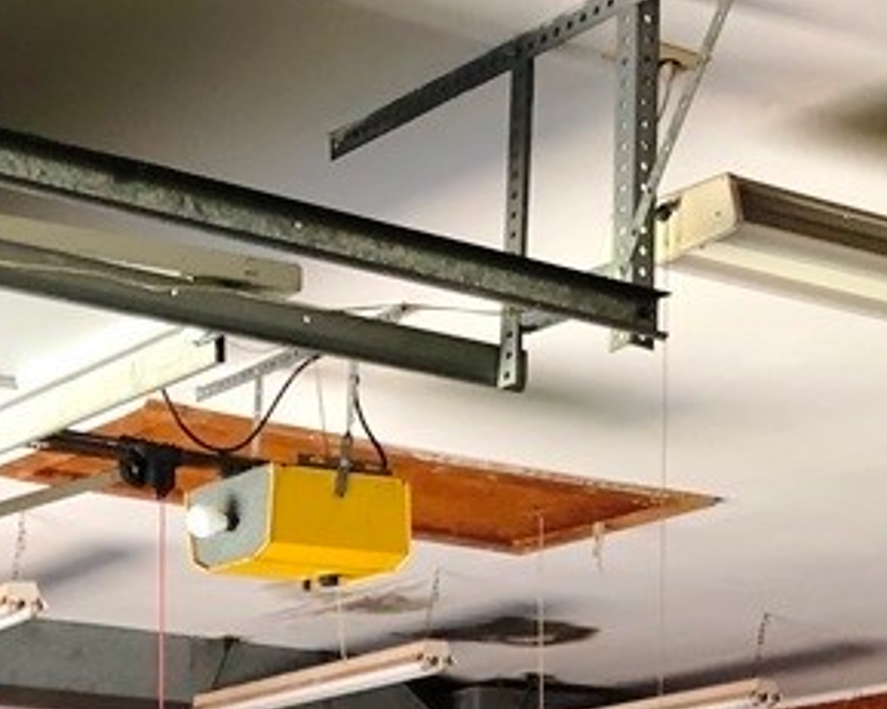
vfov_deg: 14.6
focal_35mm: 97
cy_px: 1114
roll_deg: +0.0
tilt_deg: -0.9
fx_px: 2546
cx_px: 301
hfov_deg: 19.7
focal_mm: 4
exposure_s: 1/17
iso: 40
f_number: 1.8
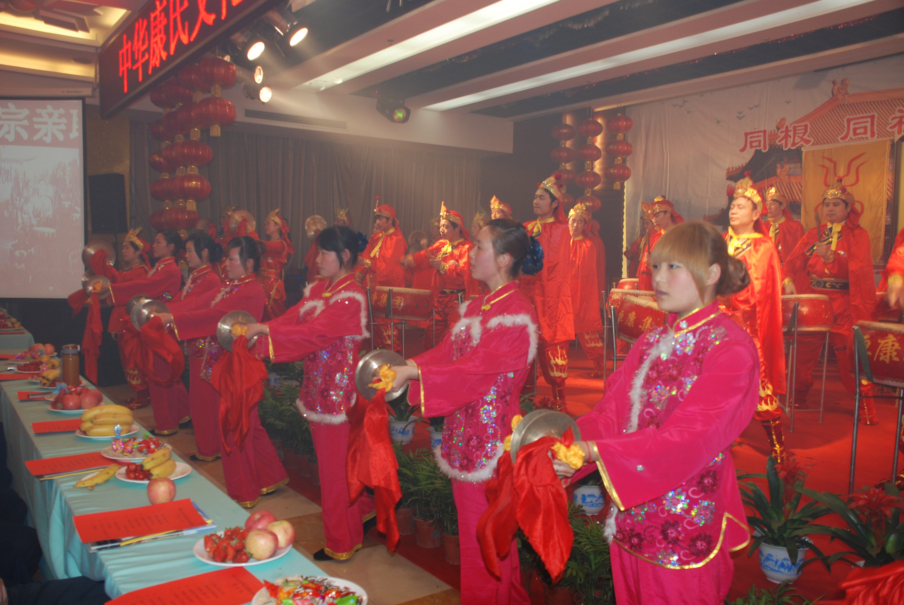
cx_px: 452
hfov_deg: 61.9
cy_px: 302
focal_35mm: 30
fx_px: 754
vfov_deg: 43.7
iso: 320
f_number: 3.8
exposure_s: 1/60
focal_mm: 20
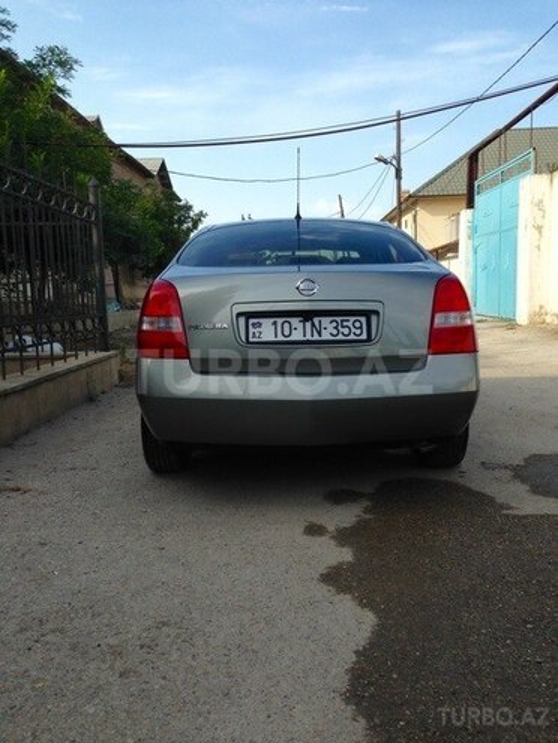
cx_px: 279
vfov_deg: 55.4
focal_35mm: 33
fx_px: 709
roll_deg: +2.2
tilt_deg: -1.6
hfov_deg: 42.9
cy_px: 372
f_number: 2.4
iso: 50
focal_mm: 4.12
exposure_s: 1/968
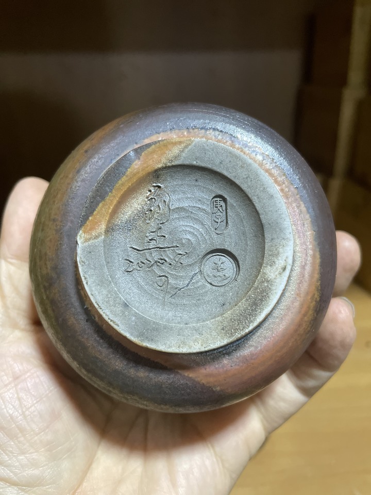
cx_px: 186
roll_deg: +2.4
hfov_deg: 53.1
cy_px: 248
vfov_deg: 67.3
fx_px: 372
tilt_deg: -24.1
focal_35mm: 26
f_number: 1.6
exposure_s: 1/60
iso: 400
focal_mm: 4.2
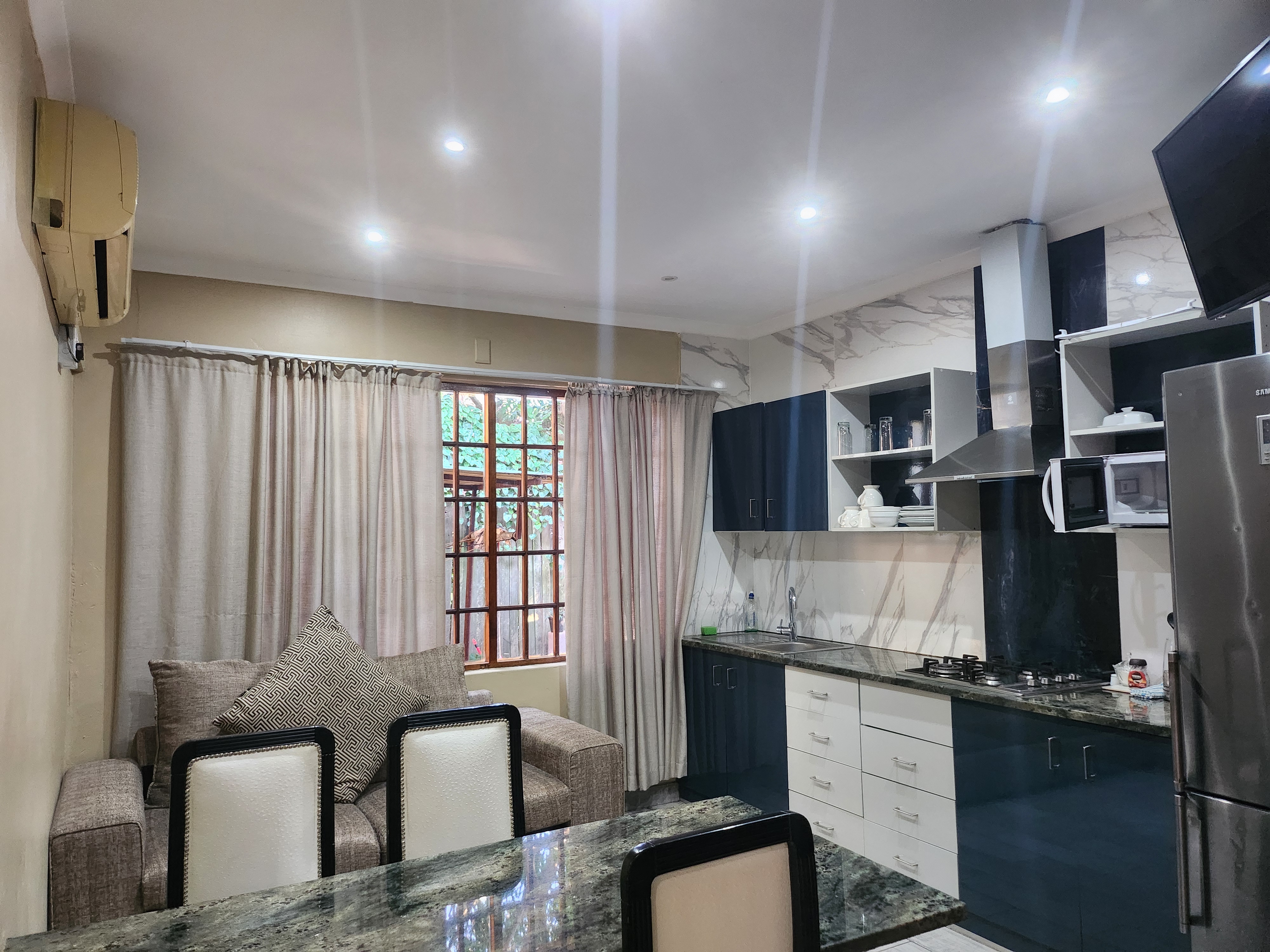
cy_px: 476
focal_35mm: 24
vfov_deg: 56.8
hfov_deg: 71.6
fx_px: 881
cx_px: 635
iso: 1000
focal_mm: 5
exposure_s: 1/100
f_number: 1.8
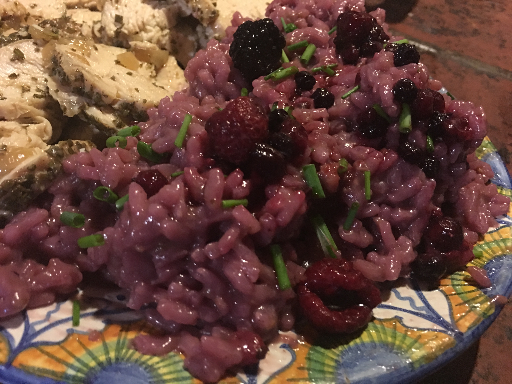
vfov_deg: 48.2
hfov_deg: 61.7
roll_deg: -9.7
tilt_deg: -44.3
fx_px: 429
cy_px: 192
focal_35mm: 29
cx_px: 256
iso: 125
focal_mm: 4.15
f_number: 2.2
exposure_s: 1/4
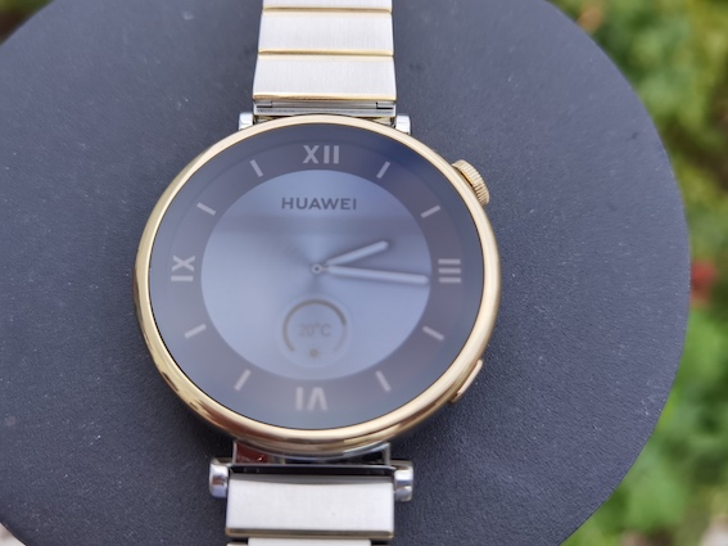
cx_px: 364
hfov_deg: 47.9
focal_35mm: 39
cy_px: 273
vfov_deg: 36.8
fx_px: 820
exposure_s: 1/1067
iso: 50
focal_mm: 6.71
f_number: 1.9
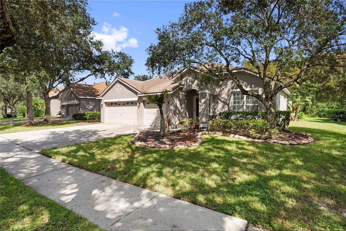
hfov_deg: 86.9
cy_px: 116
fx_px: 183
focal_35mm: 19
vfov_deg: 64.6
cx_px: 173
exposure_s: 1/2000
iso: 2000
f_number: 9
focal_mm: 19
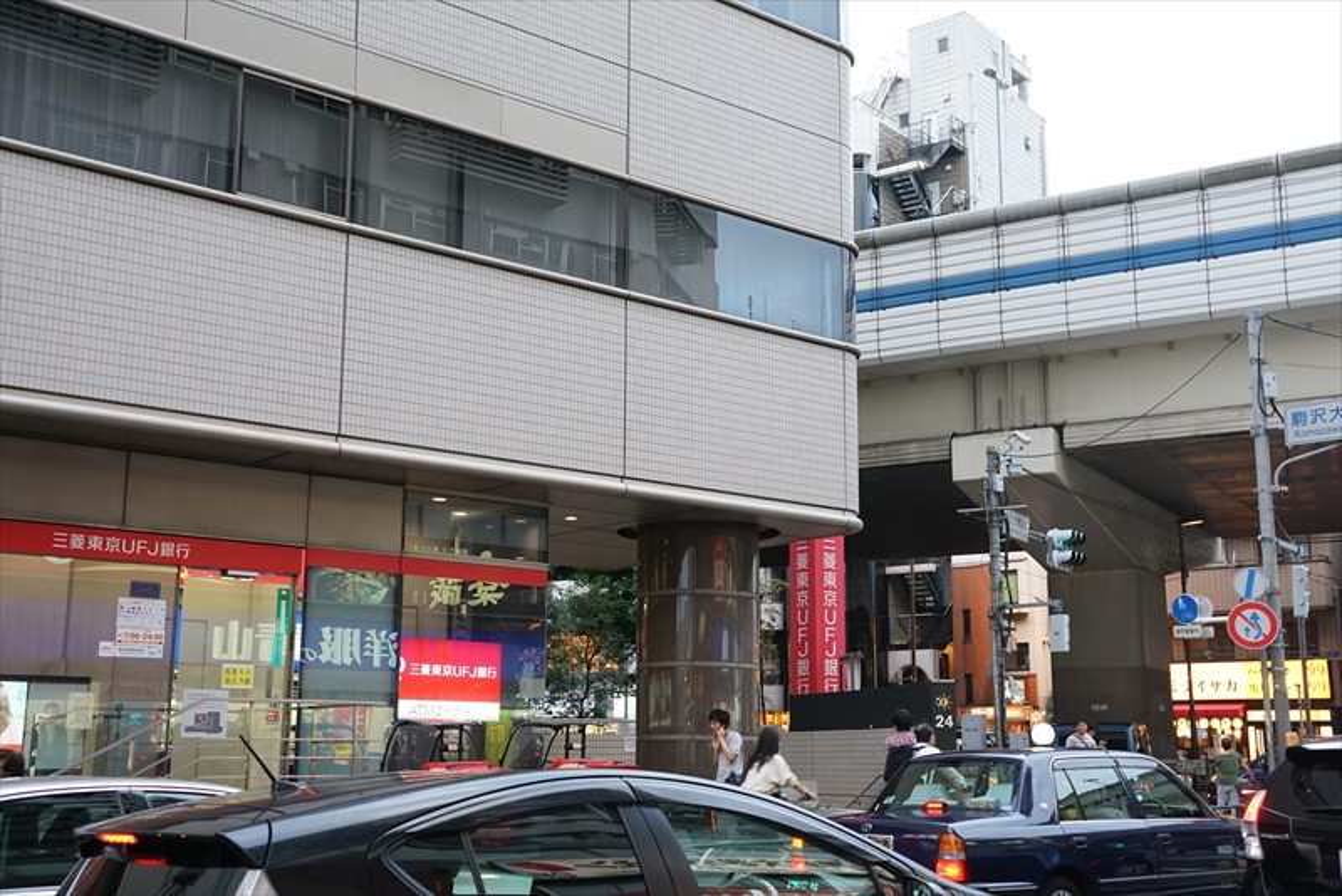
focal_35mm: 42
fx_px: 1566
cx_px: 671
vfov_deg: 31.9
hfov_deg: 46.4
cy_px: 448
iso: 1000
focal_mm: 28
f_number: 5
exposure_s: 1/60
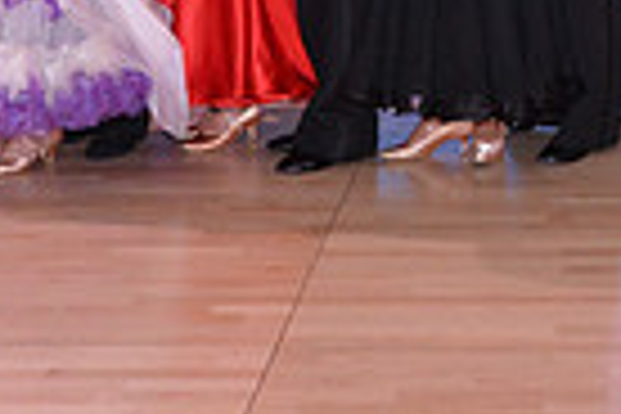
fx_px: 2173
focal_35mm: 126
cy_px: -299
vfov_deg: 10.3
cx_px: 742
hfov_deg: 15.7
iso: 2000
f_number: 4.5
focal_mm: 30
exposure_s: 1/250
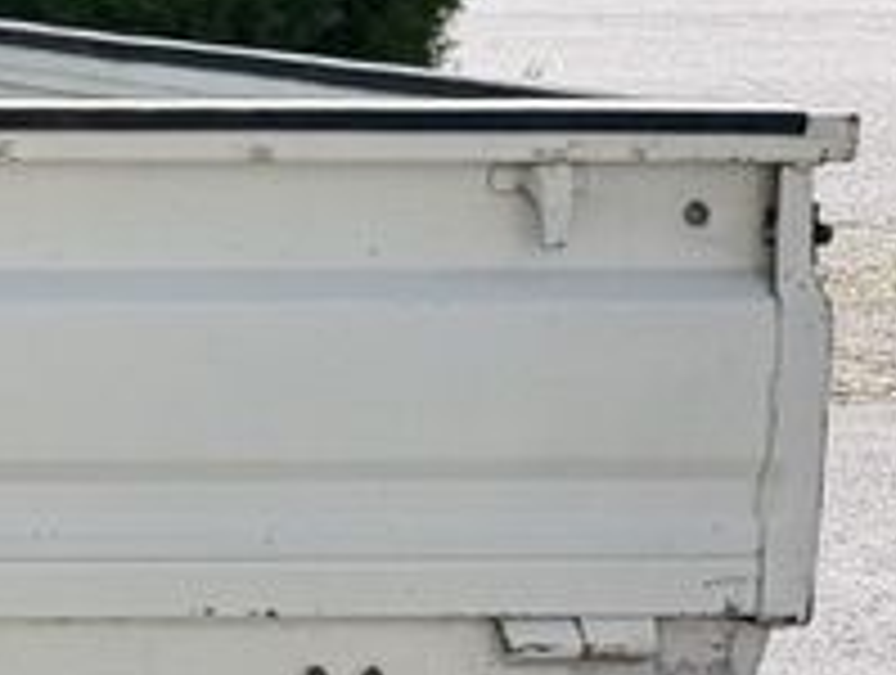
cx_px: -1954
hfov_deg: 9.4
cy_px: 184
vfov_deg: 9.7
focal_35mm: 154
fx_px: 3993
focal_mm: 6.76
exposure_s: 1/4167
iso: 80
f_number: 1.78
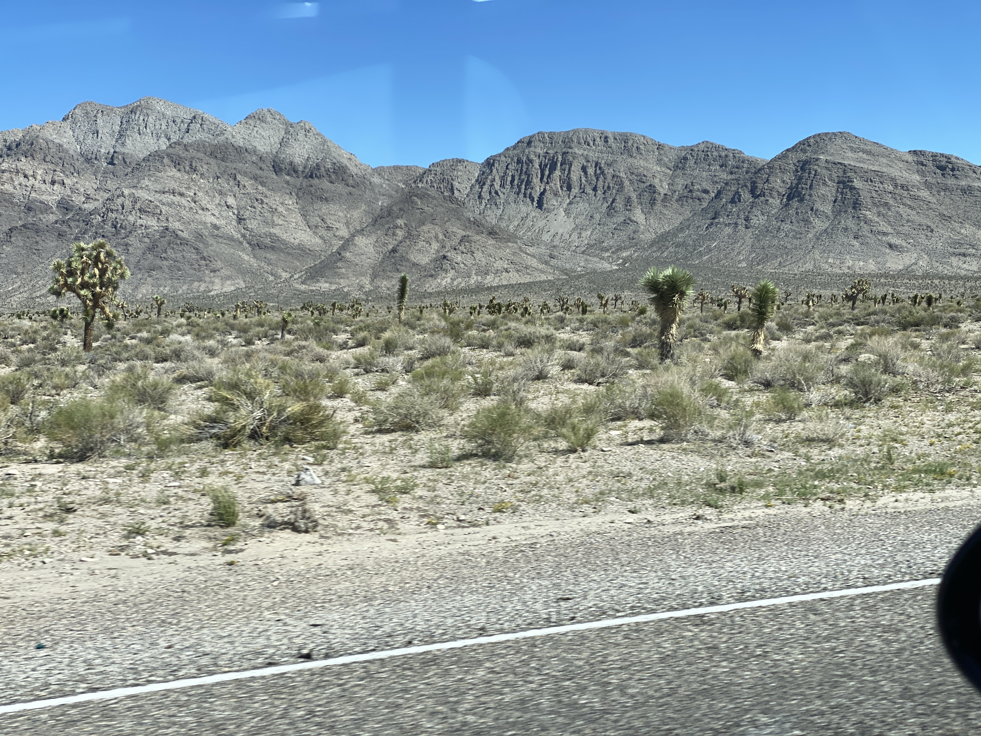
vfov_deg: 28.0
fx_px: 1474
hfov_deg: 36.8
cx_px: 490
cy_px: 368
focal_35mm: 52
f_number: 2
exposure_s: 1/2083
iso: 20
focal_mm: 6
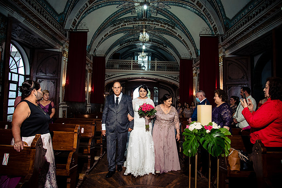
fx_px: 188
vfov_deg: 53.2
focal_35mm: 24
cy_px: 94
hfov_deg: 73.7
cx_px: 141
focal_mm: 24
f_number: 5.6
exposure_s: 1/160
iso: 1600
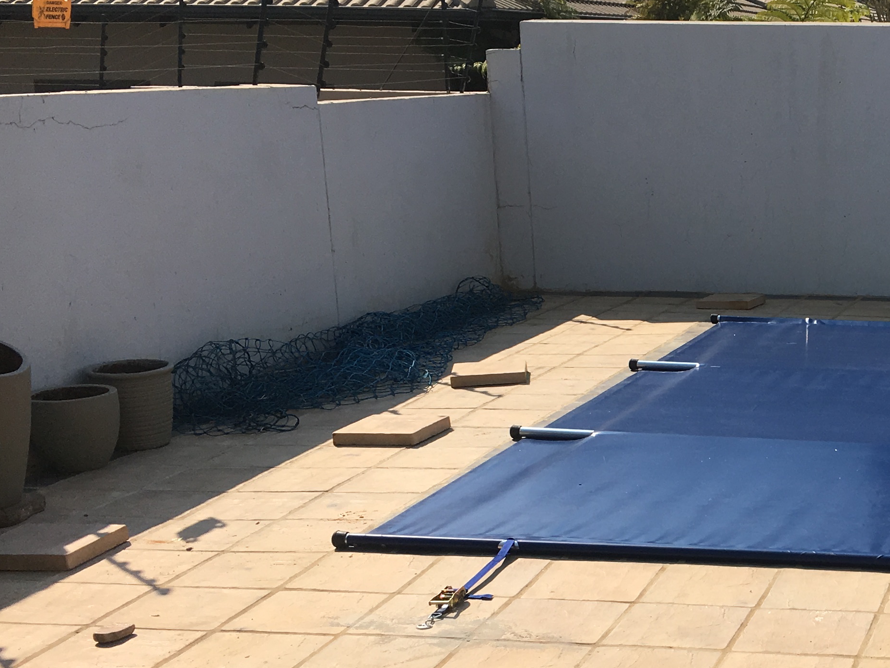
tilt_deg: -16.7
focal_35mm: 63
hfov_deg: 28.6
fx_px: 1620
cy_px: 520
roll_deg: +0.5
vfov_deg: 23.0
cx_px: 910
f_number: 2.2
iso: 25
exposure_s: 1/2024
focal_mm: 4.15
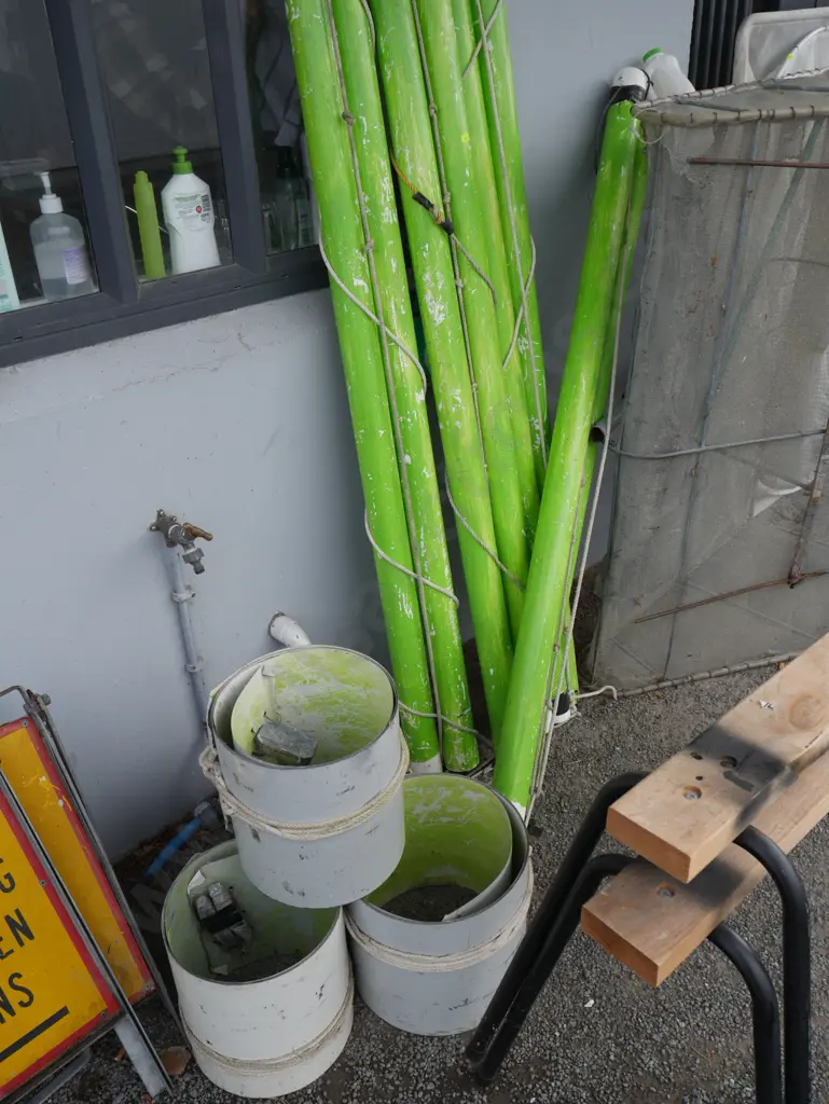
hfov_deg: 49.8
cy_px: 552
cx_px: 414
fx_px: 893
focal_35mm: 28
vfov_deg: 63.4
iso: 200
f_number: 5.6
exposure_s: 1/250
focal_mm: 14
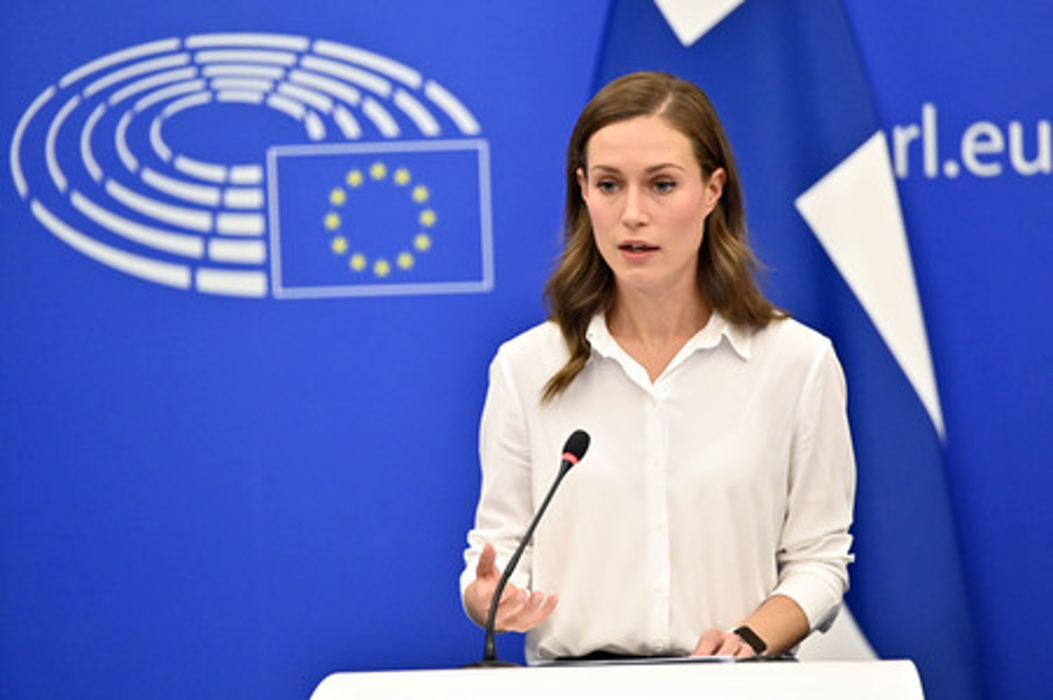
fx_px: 4969
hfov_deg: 12.1
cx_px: 526
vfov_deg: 8.1
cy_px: 350
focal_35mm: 170
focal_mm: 170
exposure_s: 1/800
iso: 5000
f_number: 2.8
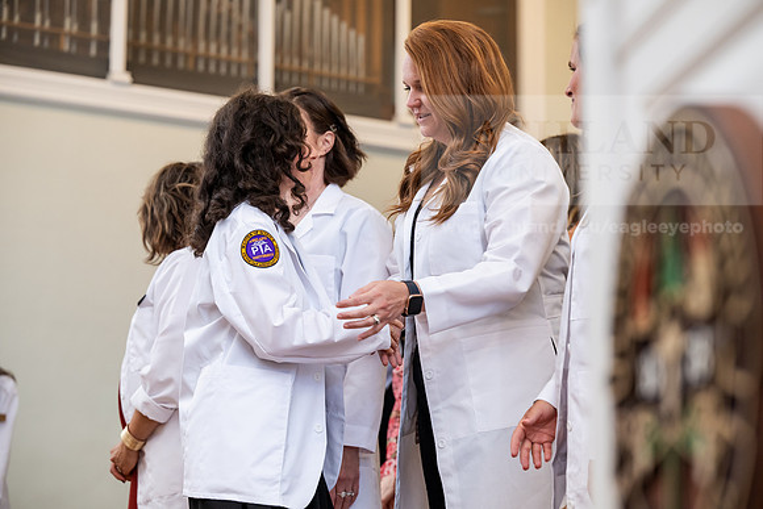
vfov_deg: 15.2
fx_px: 1908
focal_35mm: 90
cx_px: 382
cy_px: 254
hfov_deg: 22.6
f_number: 3.5
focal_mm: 90
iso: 1600
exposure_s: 1/200
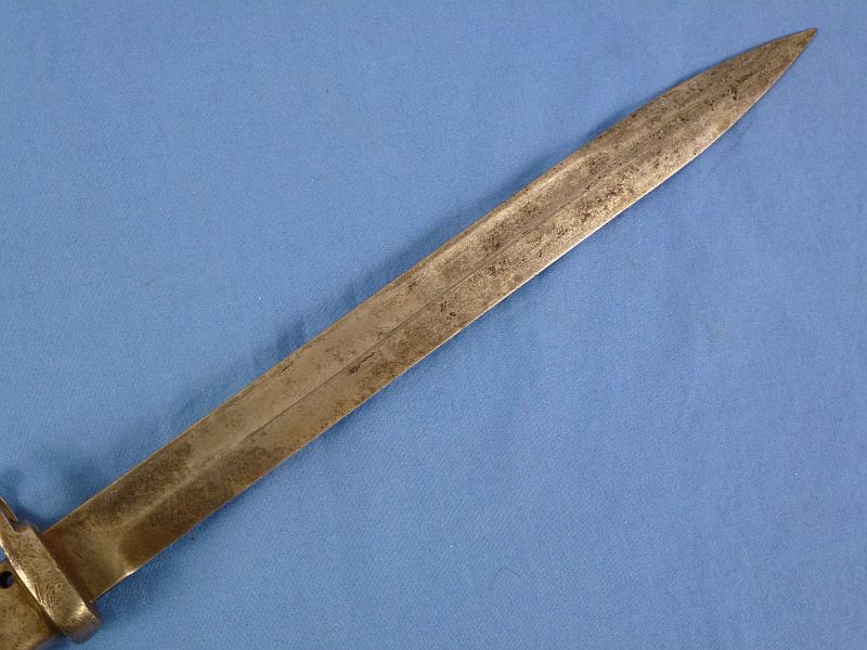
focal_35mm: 45
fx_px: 1127
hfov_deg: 42.1
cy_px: 325
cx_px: 434
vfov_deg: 32.2
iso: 250
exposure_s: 1/80
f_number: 4
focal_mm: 8
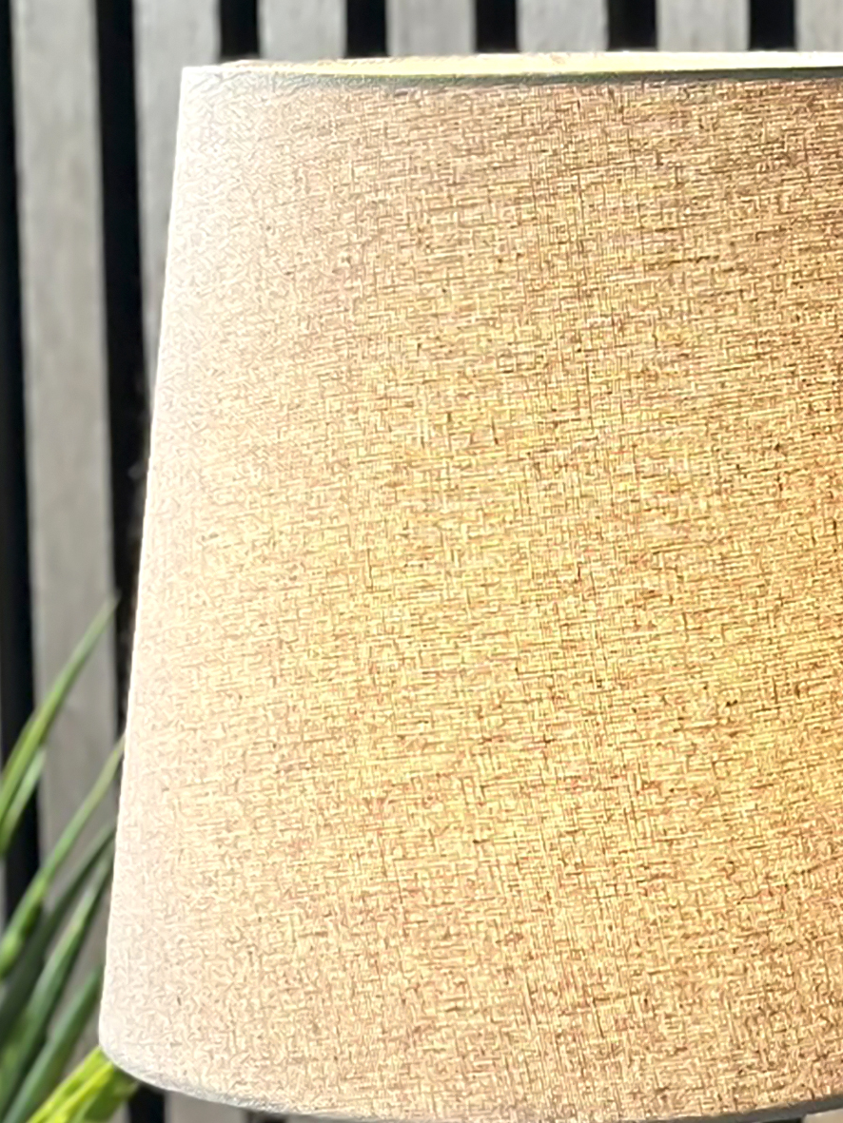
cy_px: 868
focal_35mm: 160
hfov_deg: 9.3
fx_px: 5194
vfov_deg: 12.3
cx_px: 582
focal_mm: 6.86
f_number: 1.78
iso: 64
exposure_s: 1/50
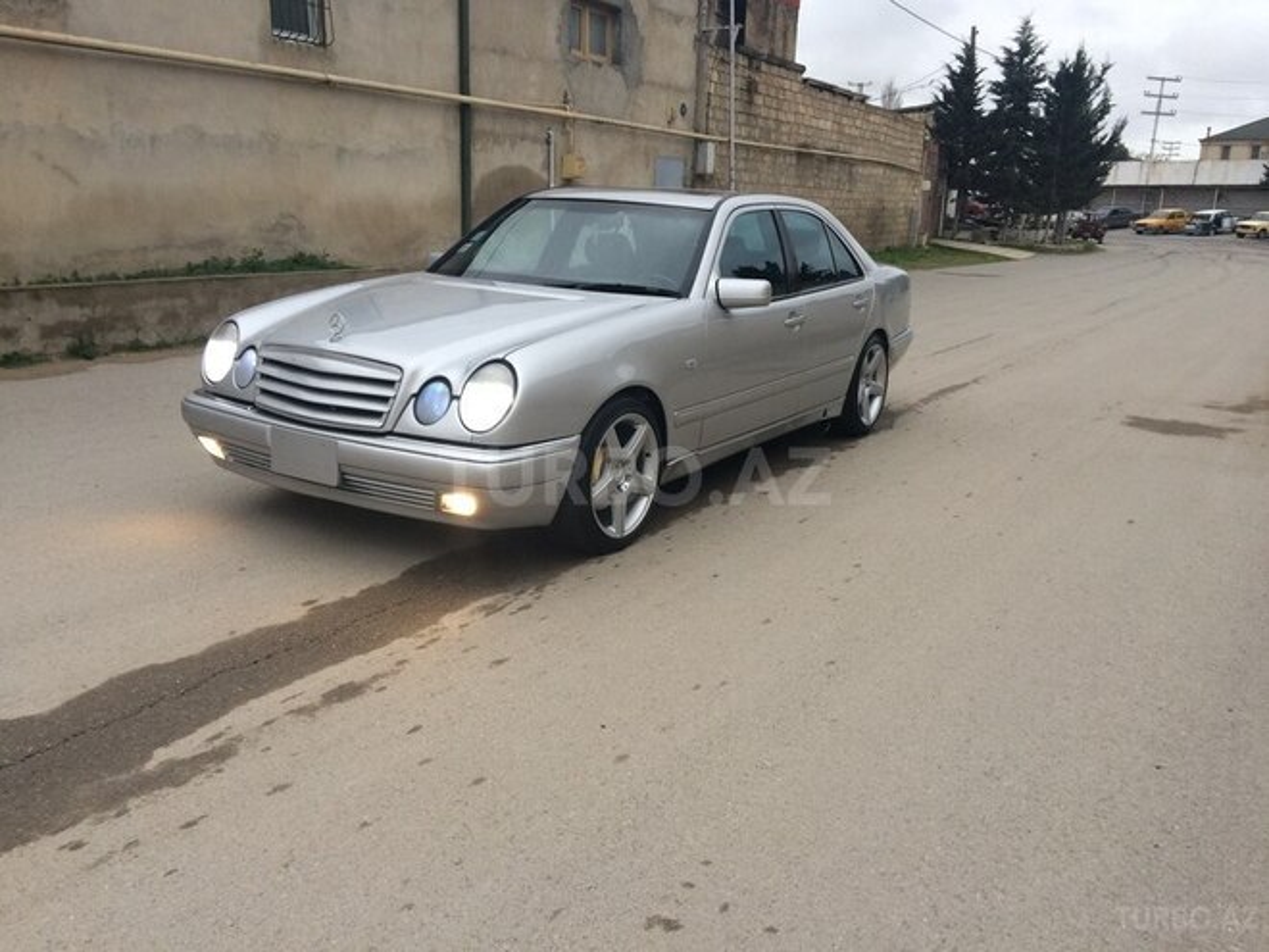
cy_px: 476
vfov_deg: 48.2
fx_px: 1063
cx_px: 634
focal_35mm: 29
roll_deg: -0.4
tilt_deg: -13.9
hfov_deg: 61.7
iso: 64
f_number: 2.2
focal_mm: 4.15
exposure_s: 1/100
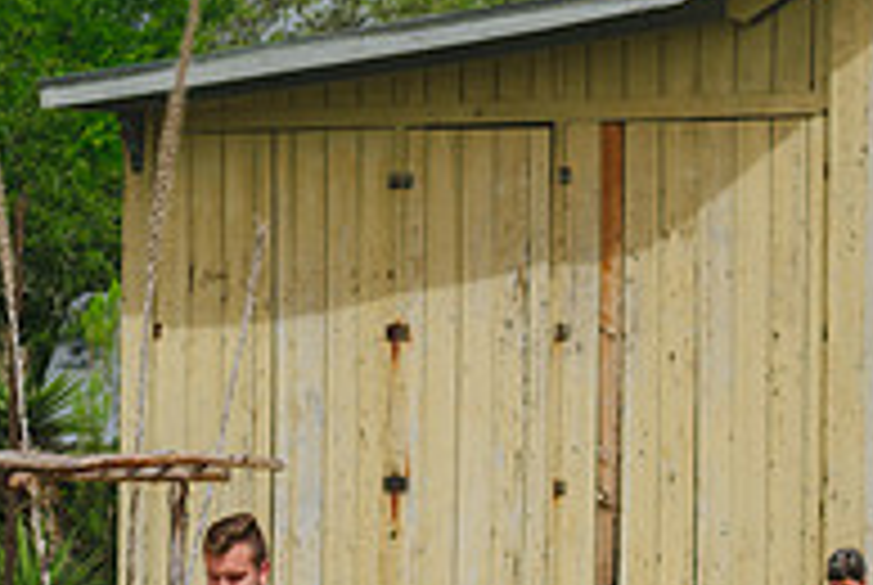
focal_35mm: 209
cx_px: 513
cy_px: 664
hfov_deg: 9.8
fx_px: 5076
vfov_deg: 6.6
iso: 31
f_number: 2.8
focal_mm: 70
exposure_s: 1/800
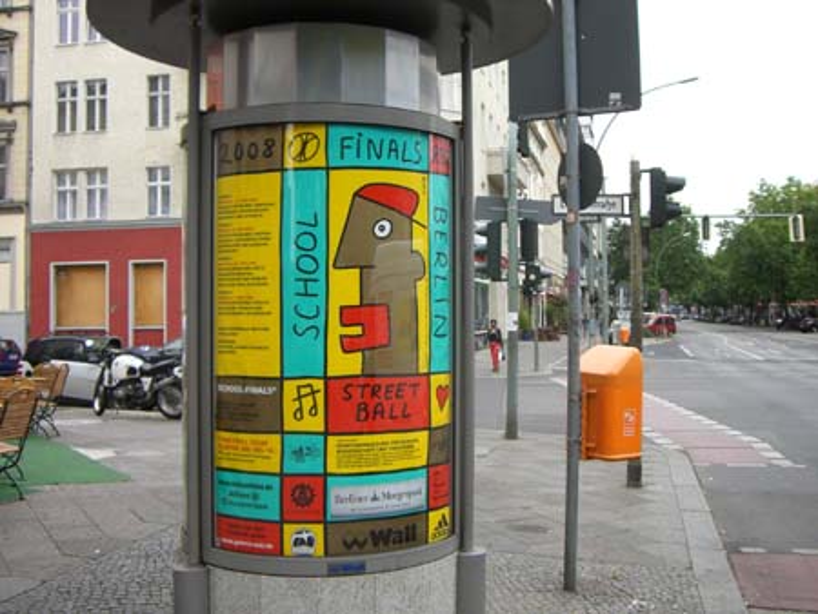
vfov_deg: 37.8
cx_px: 409
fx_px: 898
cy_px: 307
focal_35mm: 38
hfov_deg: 49.0
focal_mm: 6.2
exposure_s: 1/125
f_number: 2.7
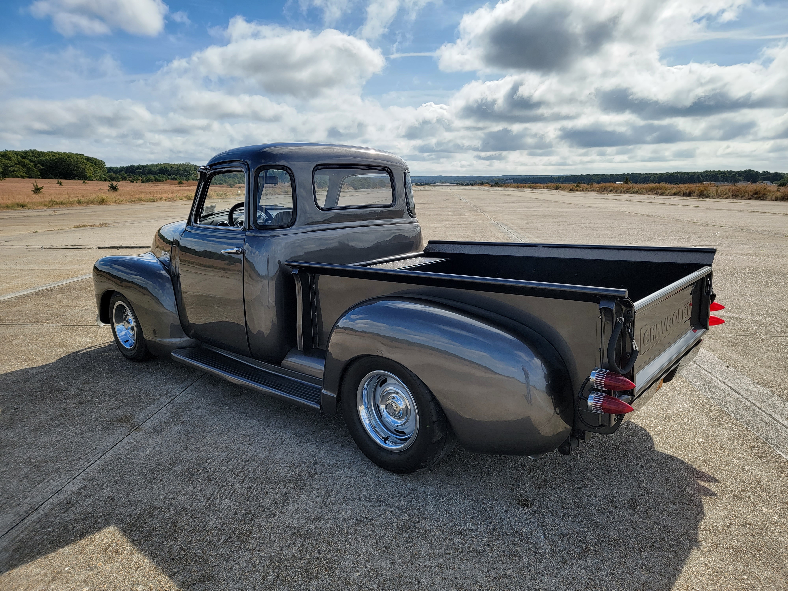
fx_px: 546
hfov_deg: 71.6
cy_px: 296
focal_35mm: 24
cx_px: 394
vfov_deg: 56.8
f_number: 1.8
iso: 16
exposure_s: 1/1211
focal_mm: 6.7
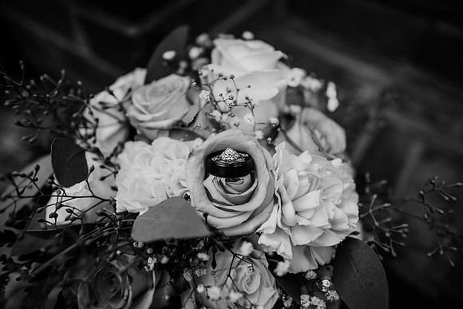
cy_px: 154
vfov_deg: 53.2
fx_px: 309
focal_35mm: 24
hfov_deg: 73.7
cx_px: 232
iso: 320
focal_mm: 24
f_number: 1.8
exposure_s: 1/800
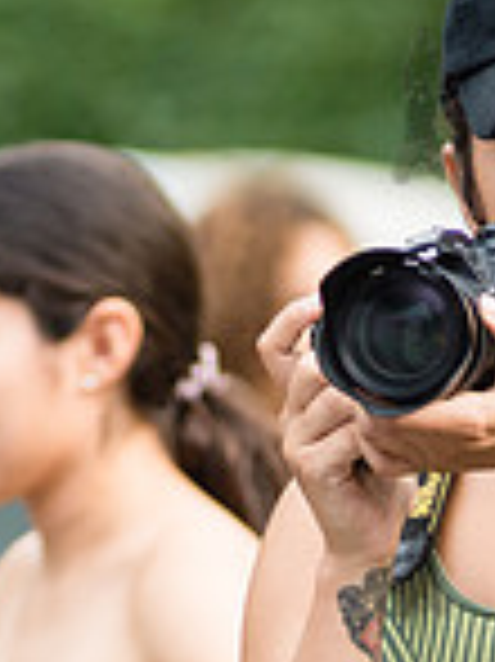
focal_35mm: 995
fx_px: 18999
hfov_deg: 1.5
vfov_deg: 2.0
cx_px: 535
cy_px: 547
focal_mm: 200
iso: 500
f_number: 4.5
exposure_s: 1/640
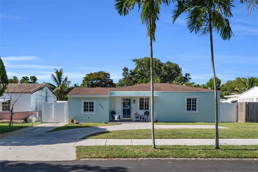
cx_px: 129
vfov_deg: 51.3
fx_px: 179
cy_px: 86
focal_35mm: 25
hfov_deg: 71.5
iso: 100
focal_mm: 17
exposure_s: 1/160
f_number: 11
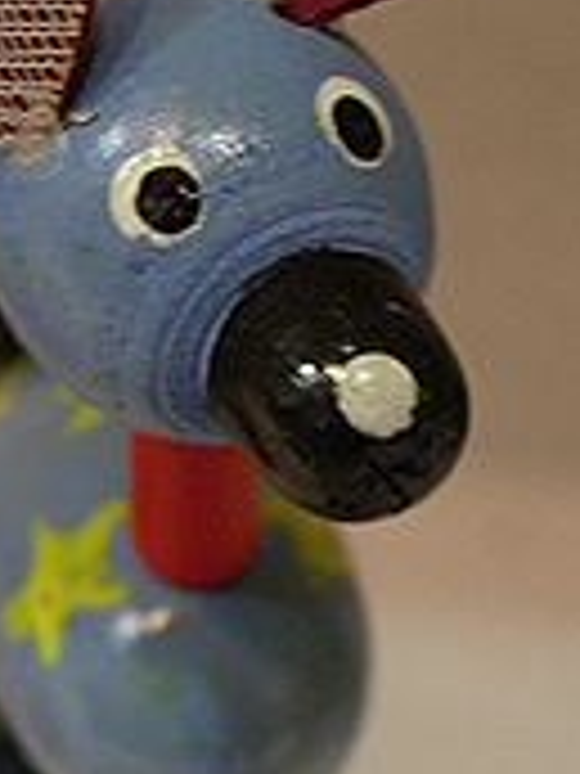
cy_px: 621
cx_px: 294
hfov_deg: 11.1
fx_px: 2994
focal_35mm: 134
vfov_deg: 14.6
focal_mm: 10.2
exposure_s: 1/10
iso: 250
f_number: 3.5
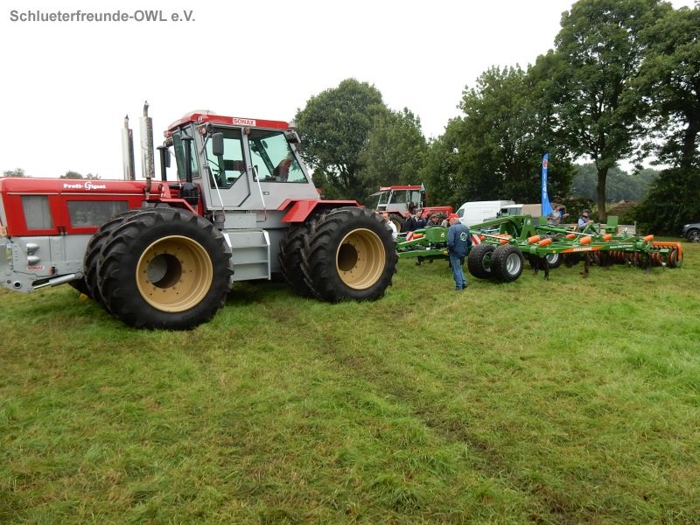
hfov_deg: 69.4
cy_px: 262
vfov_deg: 54.9
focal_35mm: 25
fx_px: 506
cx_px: 350
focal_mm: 4.5
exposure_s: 1/250
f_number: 3.7
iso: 125
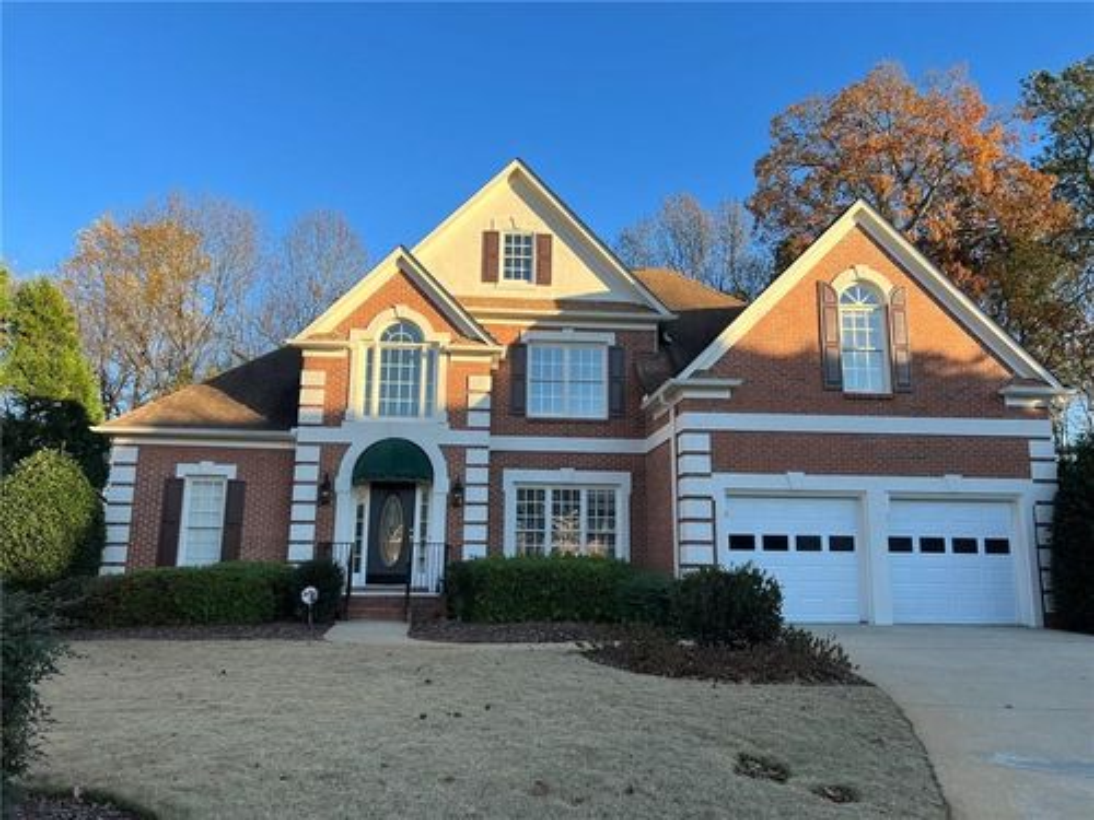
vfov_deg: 53.1
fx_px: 822
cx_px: 547
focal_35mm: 26
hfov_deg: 67.3
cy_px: 410
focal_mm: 5.7
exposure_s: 1/1124
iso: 50
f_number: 1.5
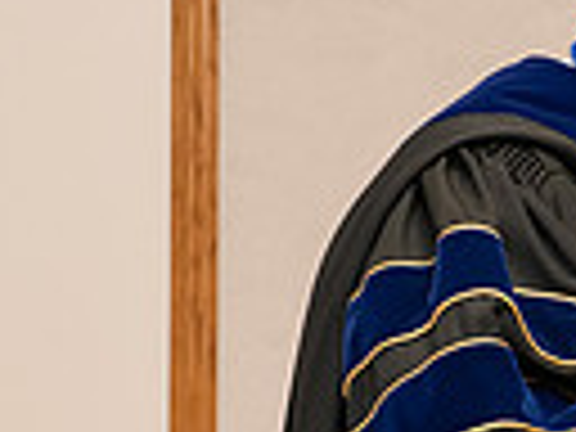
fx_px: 4493
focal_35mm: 270
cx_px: 864
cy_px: 479
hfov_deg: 7.2
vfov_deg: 5.5
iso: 2000
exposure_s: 1/200
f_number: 5.6
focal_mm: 62
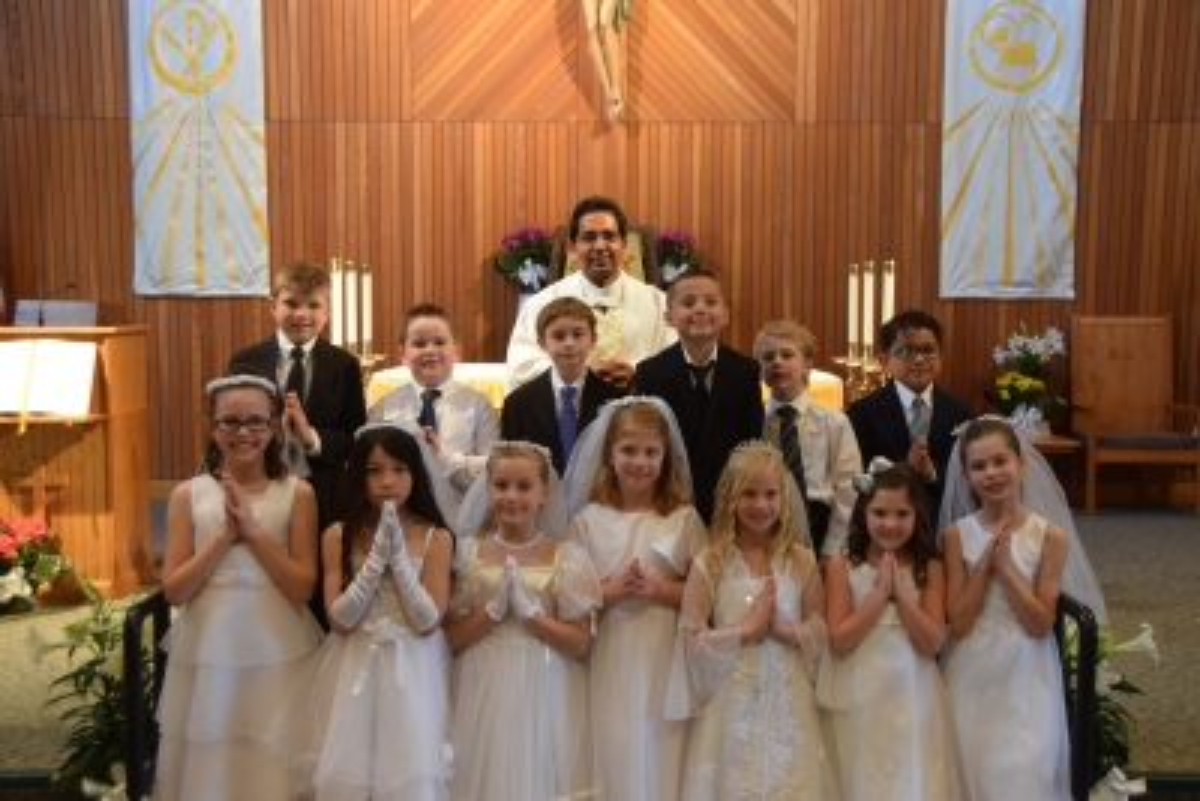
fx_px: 1450
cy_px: 400
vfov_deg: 30.9
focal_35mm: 44
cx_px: 600
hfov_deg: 44.9
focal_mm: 29
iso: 1800
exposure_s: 1/60
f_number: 4
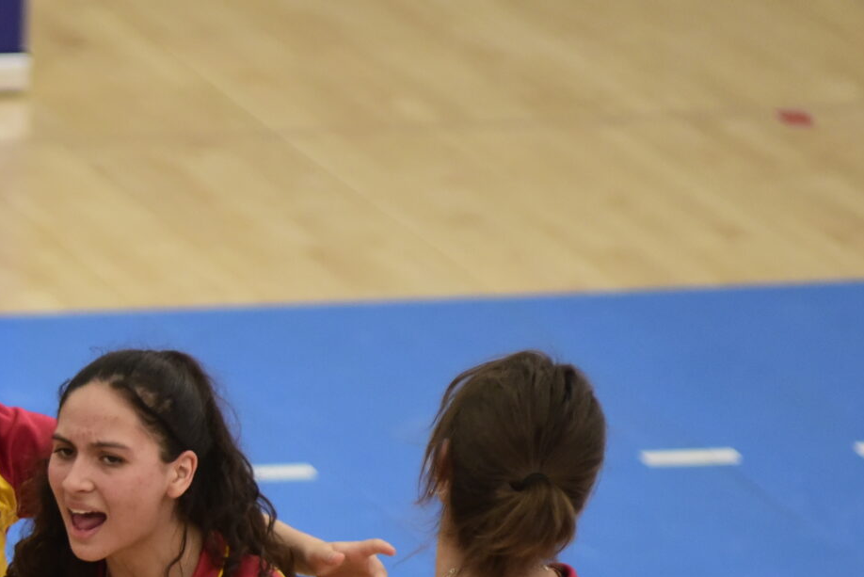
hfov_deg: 3.7
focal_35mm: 558
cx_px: -259
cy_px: 759
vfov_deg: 2.5
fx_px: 13398
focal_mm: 200
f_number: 3.5
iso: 2500
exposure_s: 1/1250
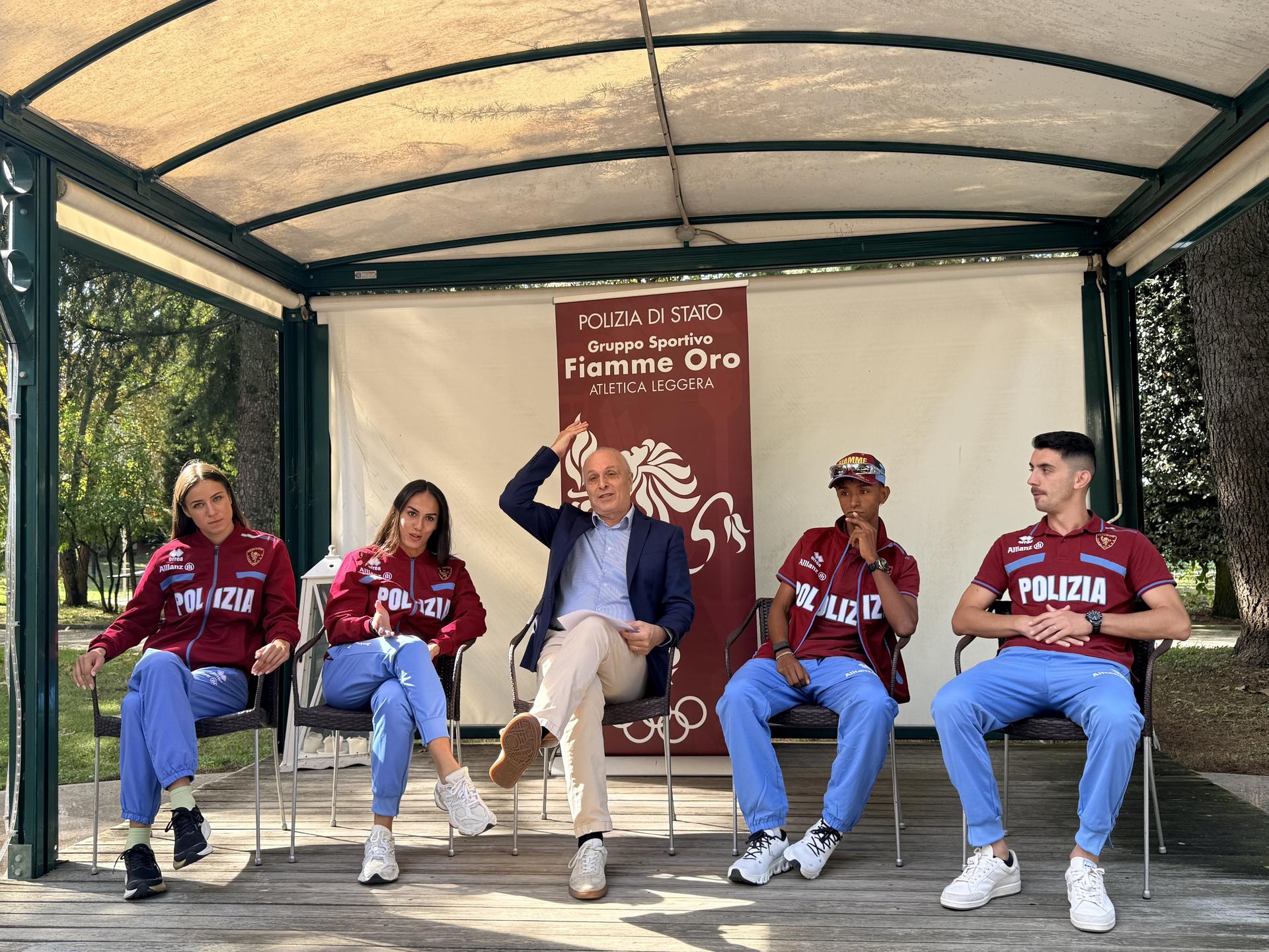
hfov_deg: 71.6
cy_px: 476
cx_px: 634
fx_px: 880
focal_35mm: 24
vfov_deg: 56.8
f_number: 1.78
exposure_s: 1/363
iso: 80
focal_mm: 6.76
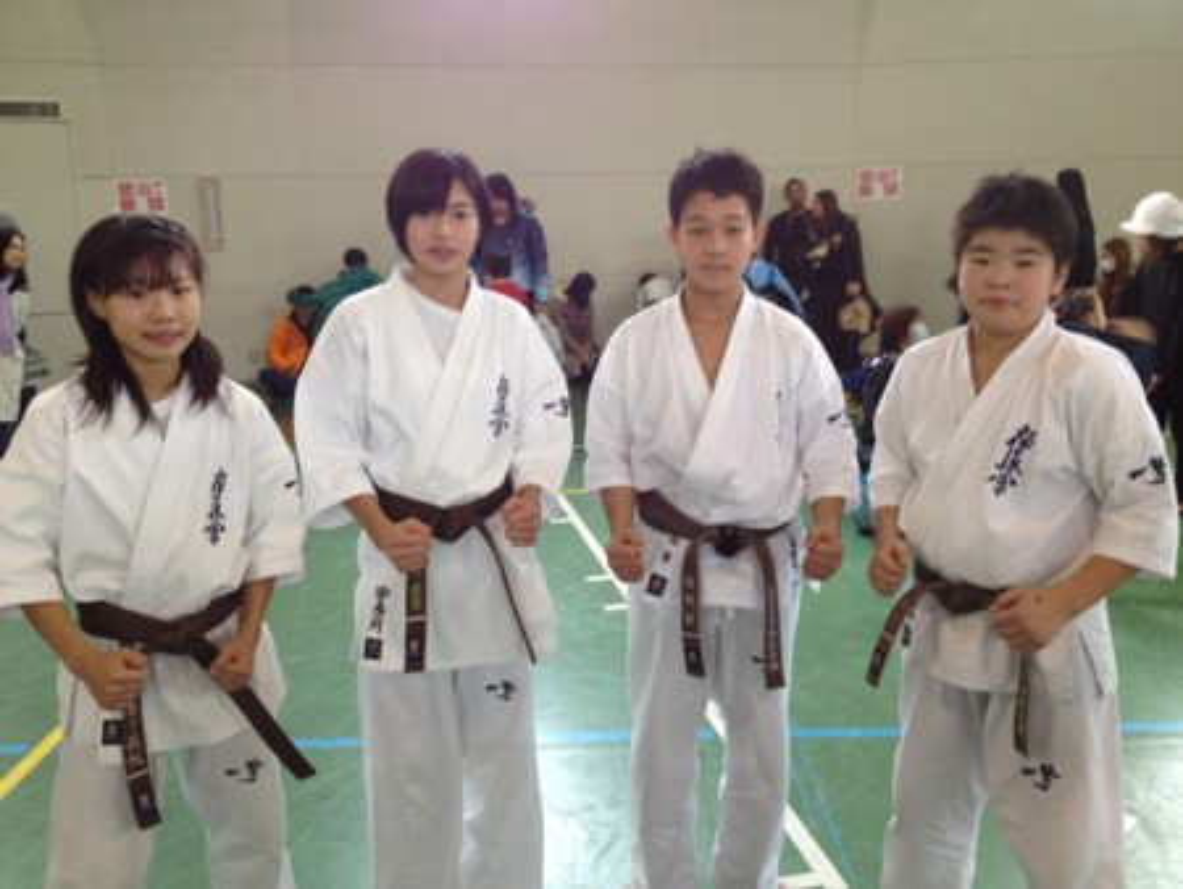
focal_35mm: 35
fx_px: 1197
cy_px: 444
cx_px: 592
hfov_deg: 52.6
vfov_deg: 40.7
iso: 64
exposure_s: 1/24
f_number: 2.4
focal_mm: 4.28
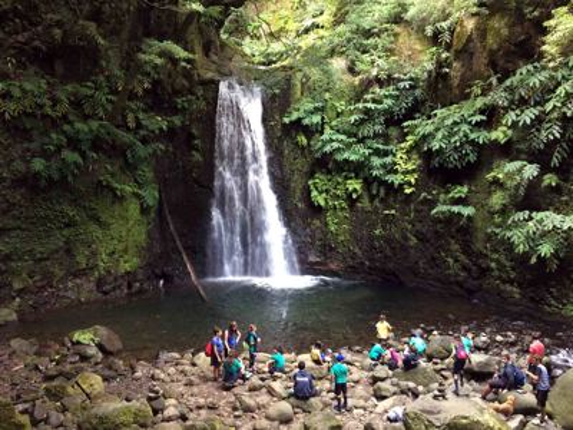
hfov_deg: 61.7
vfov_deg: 48.2
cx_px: 286
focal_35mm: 29
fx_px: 480
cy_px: 215
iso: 125
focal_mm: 4.15
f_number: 2.2
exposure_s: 1/30
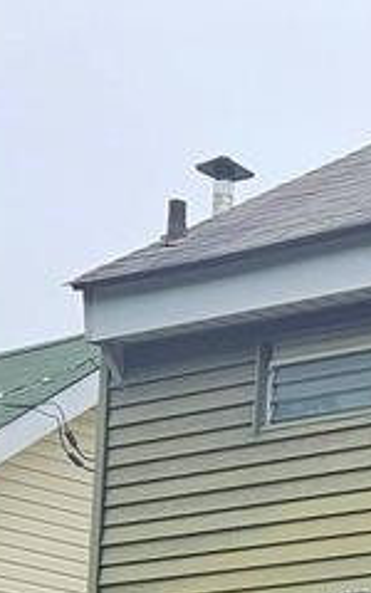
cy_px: 909
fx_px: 2362
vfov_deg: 13.4
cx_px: 757
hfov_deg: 8.5
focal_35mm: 146
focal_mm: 5.4
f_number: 1.8
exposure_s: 1/1186
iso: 40
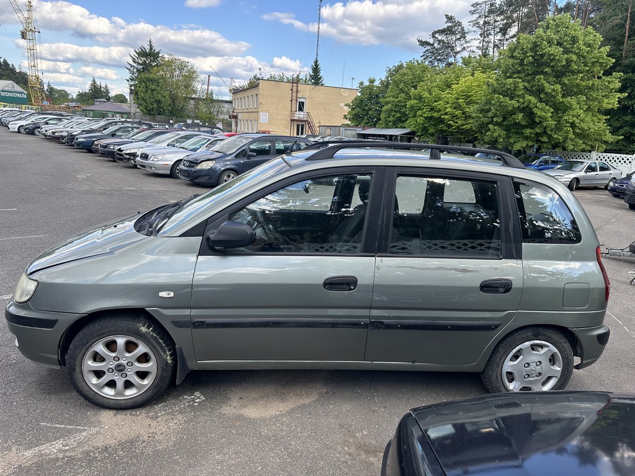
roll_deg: -3.7
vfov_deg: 56.8
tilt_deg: -13.0
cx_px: 318
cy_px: 238
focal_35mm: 24
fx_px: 440
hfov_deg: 71.6
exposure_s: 1/989
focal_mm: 6.86
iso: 80
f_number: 1.78
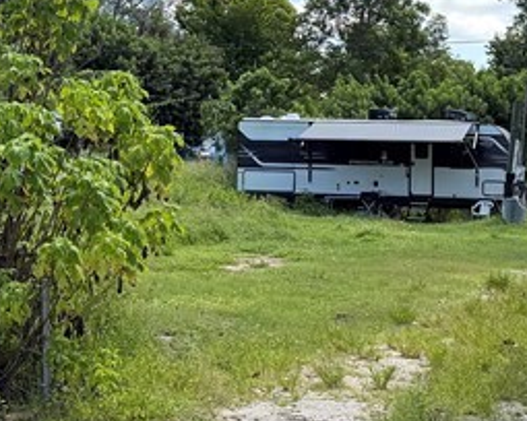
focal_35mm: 94
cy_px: 43
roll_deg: -0.1
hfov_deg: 20.4
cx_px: 269
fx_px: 1466
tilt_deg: +4.3
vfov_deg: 16.2
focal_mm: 6.76
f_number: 1.78
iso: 100
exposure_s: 1/2907
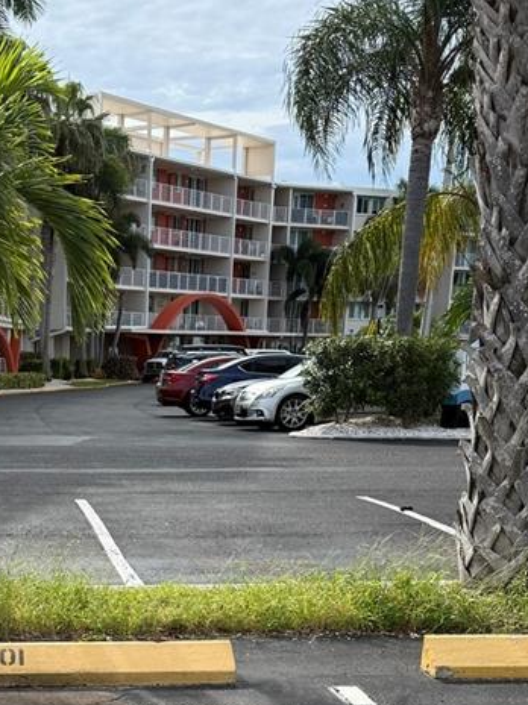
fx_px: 1263
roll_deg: -0.5
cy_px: 787
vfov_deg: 28.2
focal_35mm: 62
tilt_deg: -17.1
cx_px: 9
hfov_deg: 22.8
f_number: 1.78
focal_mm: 6.76
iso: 80
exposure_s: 1/2703
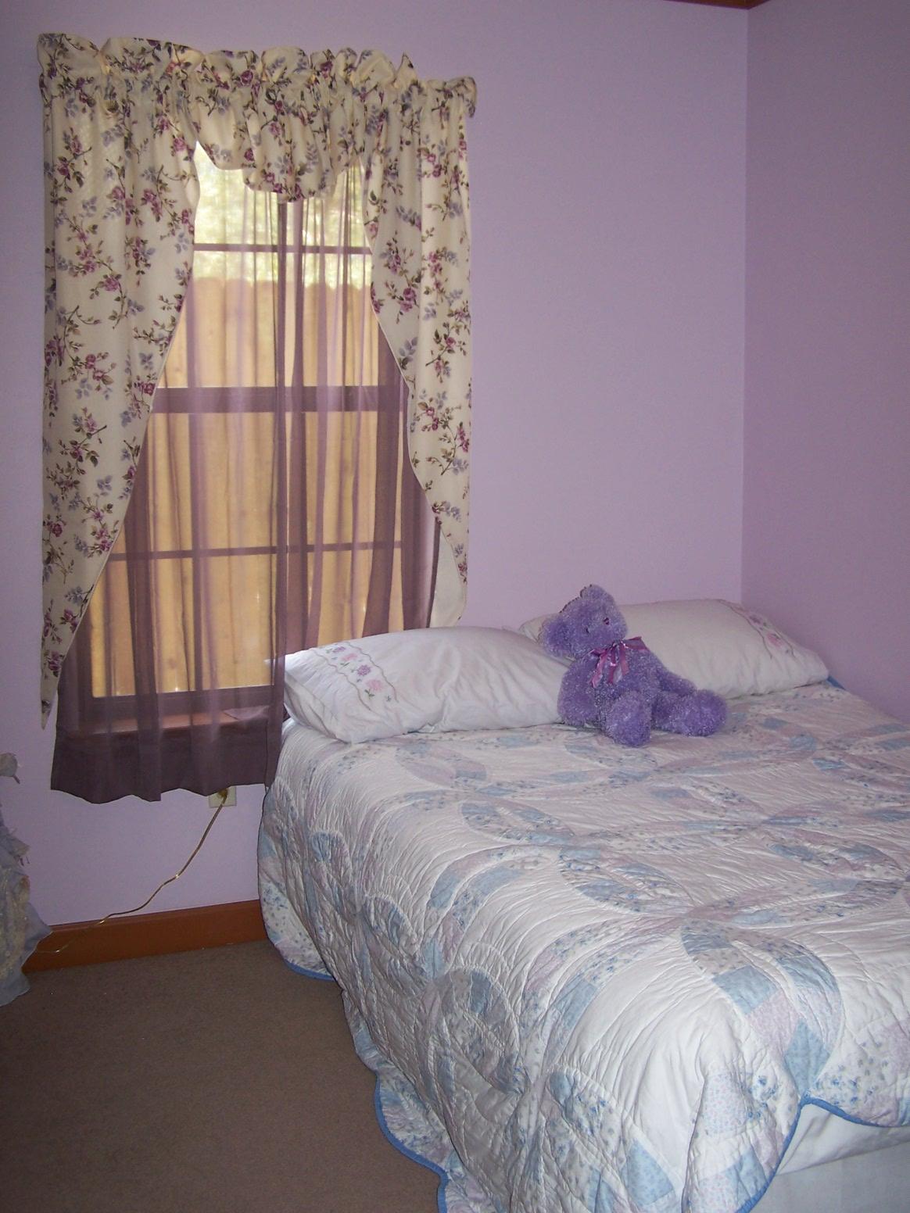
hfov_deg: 36.0
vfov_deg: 46.8
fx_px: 1402
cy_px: 606
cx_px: 455
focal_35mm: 40
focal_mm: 6.7
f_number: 2.8
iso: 80
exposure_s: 1/60
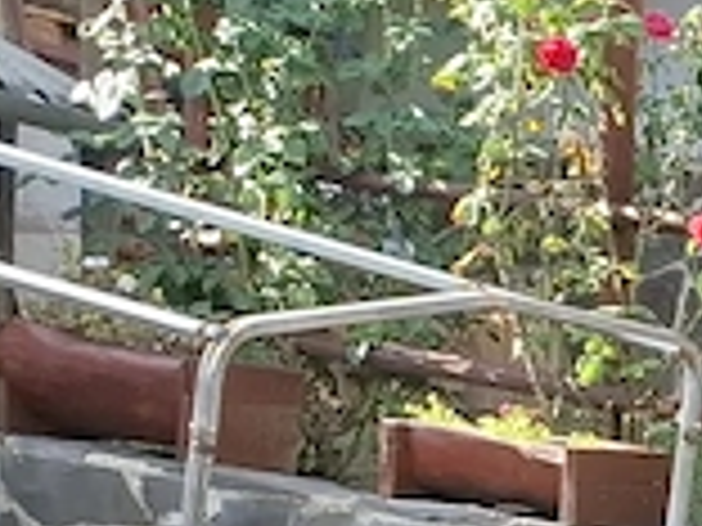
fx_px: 2981
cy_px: 1268
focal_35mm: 147
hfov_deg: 10.6
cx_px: 1894
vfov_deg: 9.1
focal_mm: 5.54
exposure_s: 1/448
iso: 50
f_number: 1.8
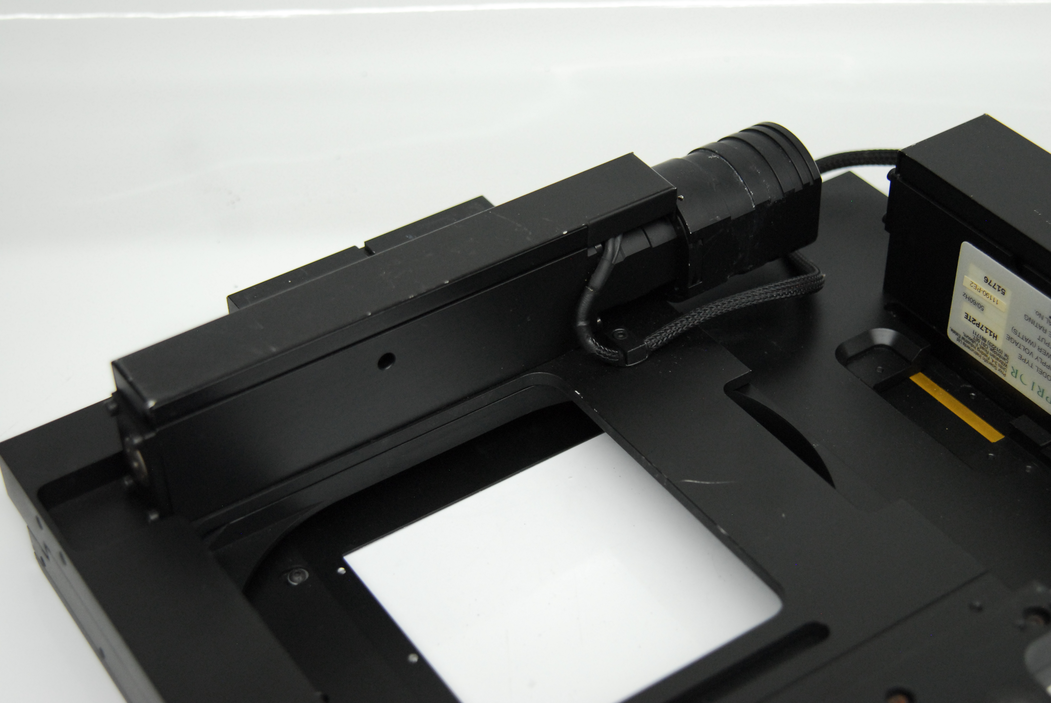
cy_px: 352
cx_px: 526
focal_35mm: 63
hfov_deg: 31.9
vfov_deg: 21.6
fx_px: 1841
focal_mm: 42
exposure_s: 1/125
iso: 800
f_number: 3.3
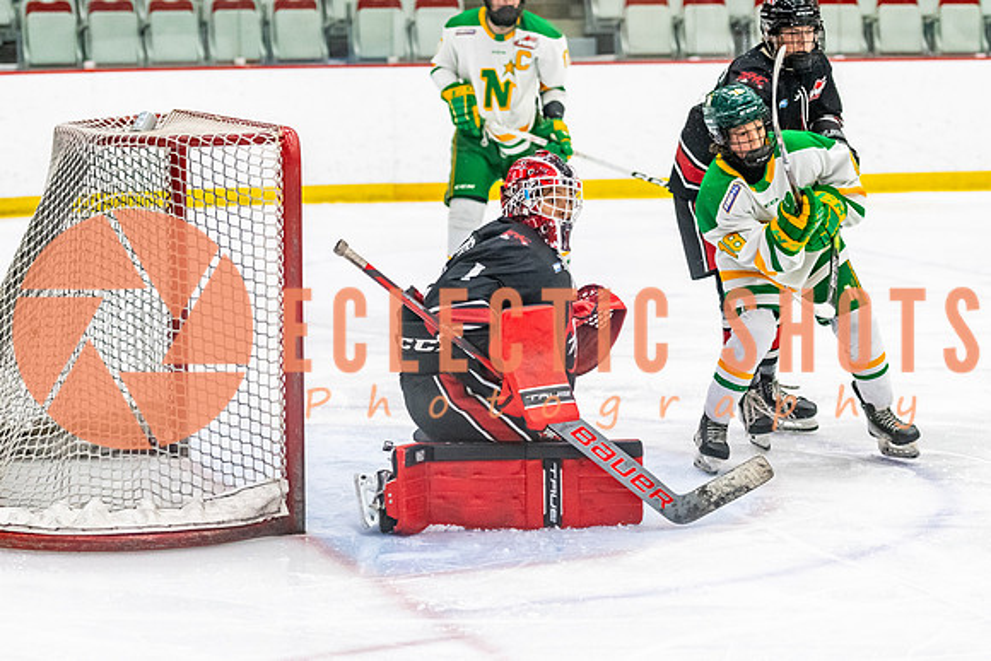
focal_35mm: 135
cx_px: 484
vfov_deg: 10.2
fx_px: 3712
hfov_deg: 15.2
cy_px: 340
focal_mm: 90
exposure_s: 1/640
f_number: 2.8
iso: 4000
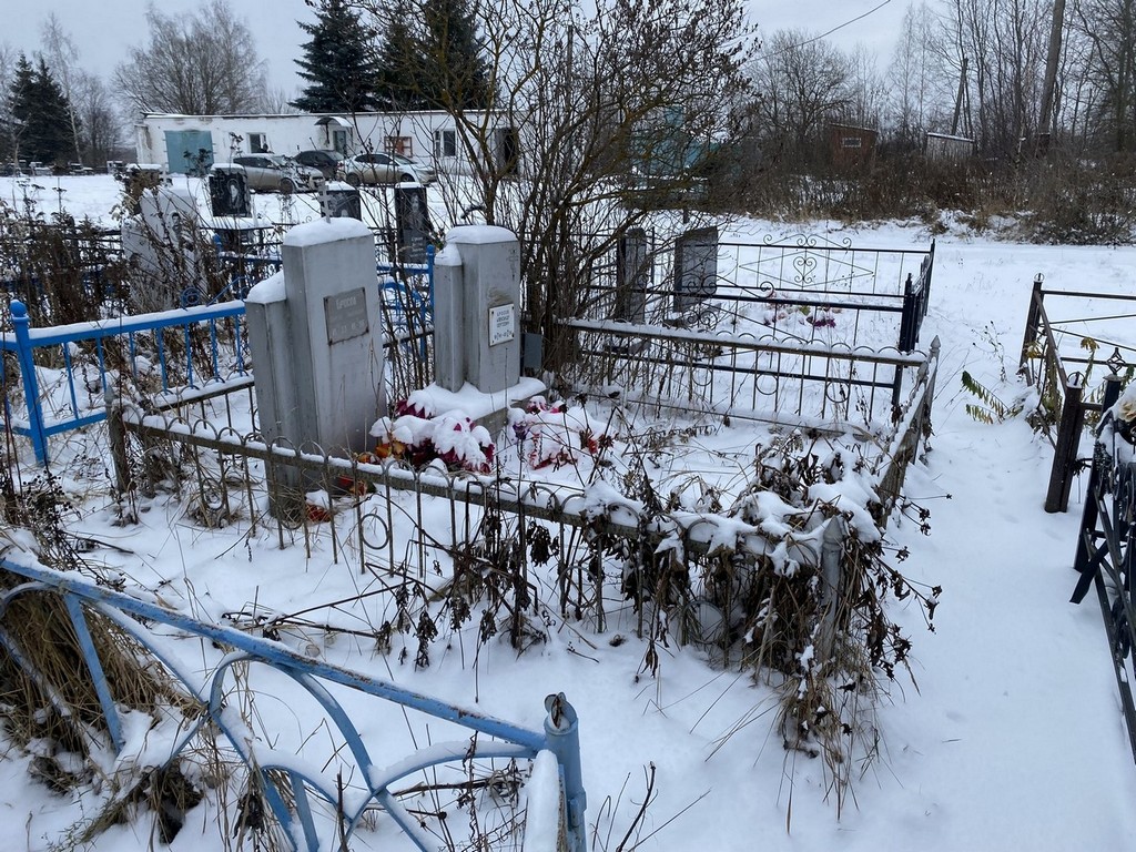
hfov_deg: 67.3
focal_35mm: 26
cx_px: 568
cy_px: 426
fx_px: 853
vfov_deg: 53.1
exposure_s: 1/934
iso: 32
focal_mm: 4.25
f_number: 1.8
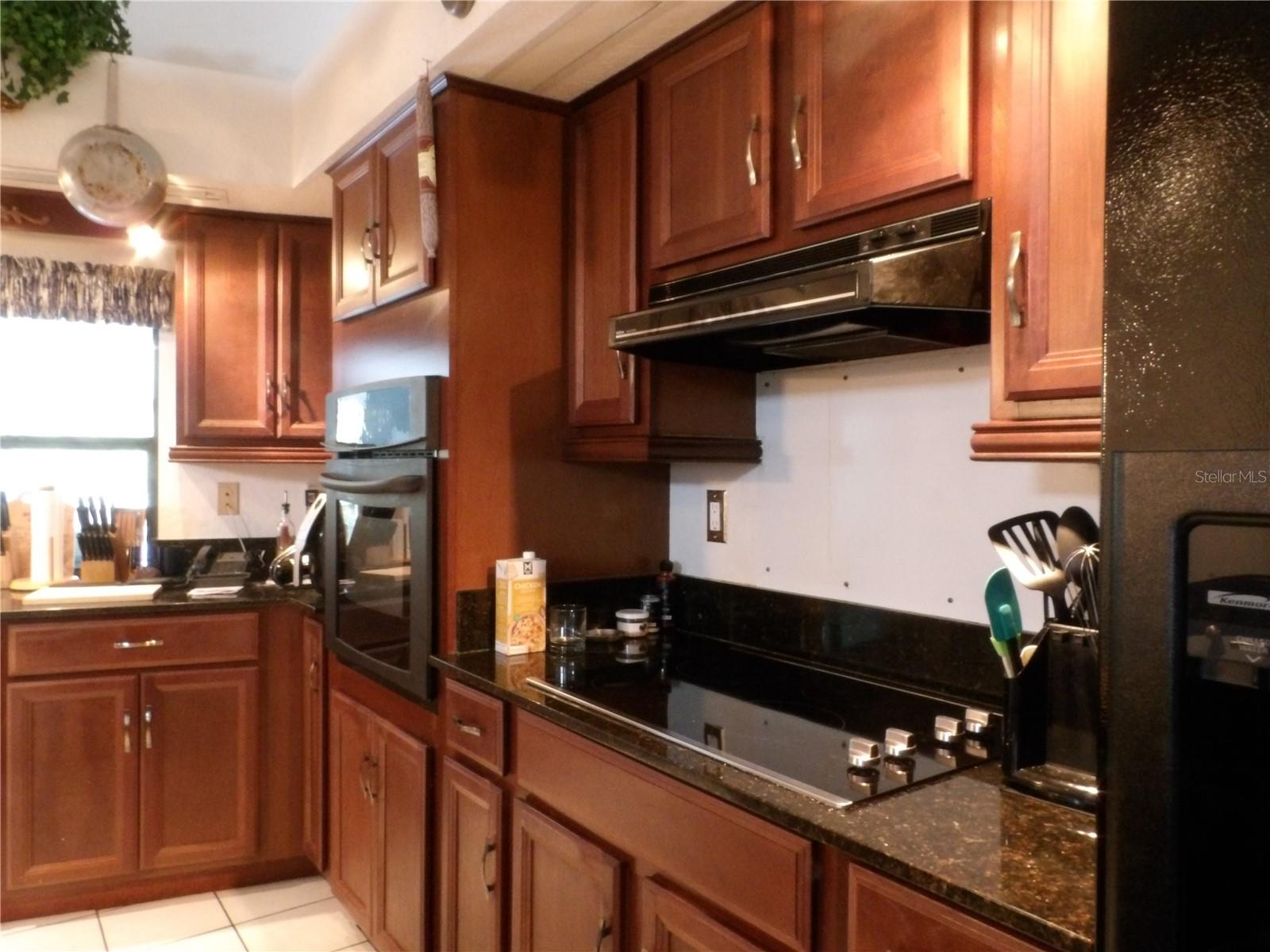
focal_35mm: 23
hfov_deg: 73.9
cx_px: 635
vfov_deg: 58.9
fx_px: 844
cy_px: 476
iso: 800
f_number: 7.7
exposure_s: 1/2.5
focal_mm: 4.2
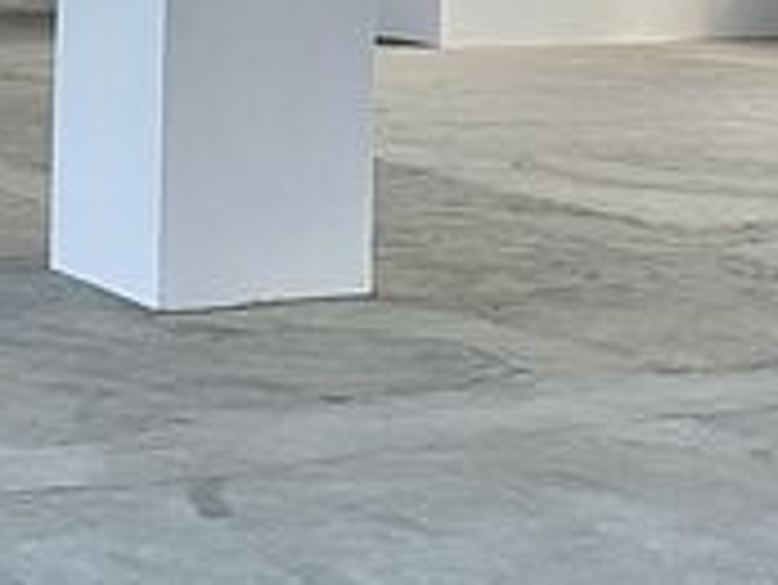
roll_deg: -2.3
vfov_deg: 11.9
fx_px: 2699
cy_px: -216
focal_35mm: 120
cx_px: 175
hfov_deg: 16.3
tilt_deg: -0.2
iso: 125
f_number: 1.8
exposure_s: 1/61
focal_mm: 4.25
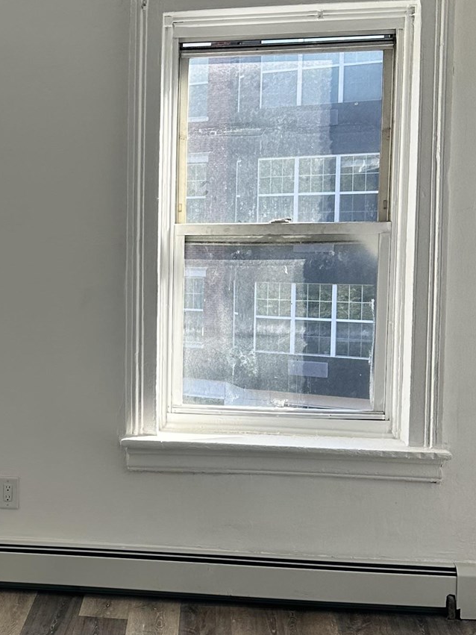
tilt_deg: -6.3
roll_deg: -1.9
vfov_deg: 29.8
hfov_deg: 21.3
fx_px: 1192
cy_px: 345
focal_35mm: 65
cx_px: -68
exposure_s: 1/475
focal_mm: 6.86
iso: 80
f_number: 1.78
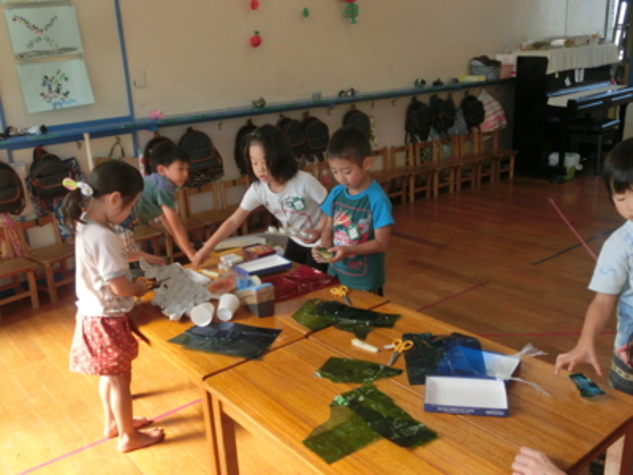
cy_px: 238
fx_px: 603
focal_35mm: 33
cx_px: 316
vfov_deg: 42.9
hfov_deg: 55.4
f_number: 3.7
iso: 80
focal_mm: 5.93
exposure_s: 1/160
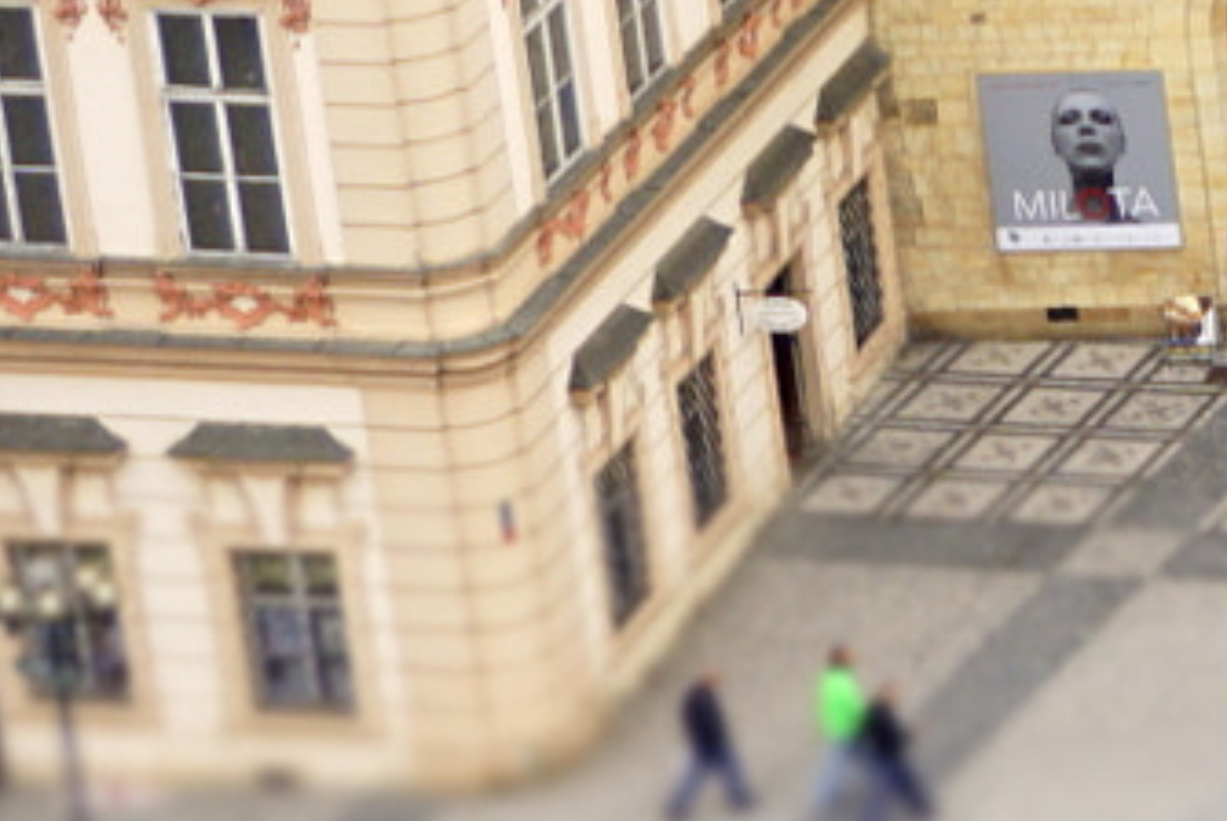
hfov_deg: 7.0
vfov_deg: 5.1
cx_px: 3531
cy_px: -847
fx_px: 9076
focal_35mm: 266
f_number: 4.5
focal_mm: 29
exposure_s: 1/125
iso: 100
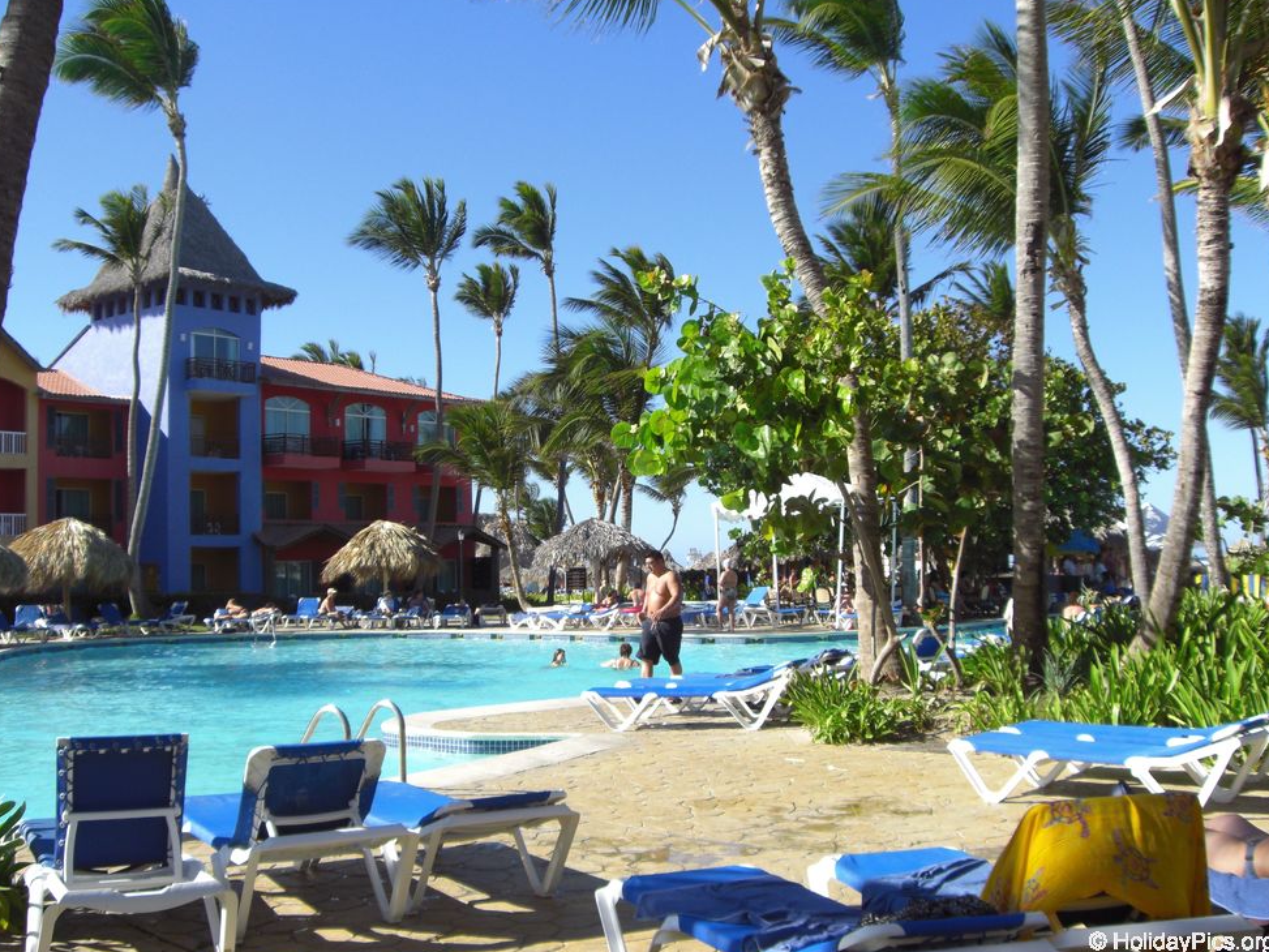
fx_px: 1467
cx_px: 610
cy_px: 462
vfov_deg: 36.0
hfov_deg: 46.8
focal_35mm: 40
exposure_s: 1/800
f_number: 2.7
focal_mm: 6.2
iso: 64
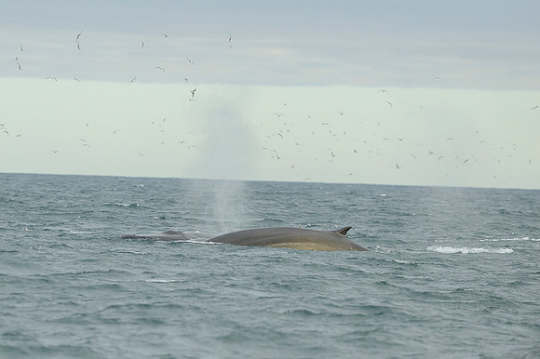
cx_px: 270
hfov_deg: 4.1
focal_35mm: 500
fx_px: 7495
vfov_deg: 2.7
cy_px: 180
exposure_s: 1/3200
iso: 500
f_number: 5
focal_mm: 500
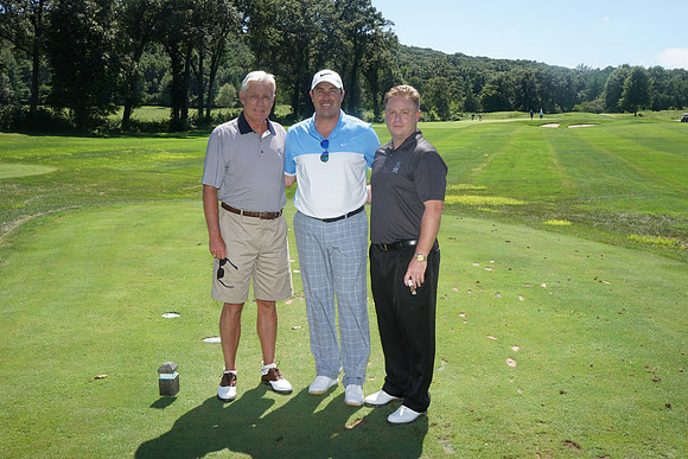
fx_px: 707
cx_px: 344
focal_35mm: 37
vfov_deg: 36.0
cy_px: 230
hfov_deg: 51.9
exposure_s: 1/250
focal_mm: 37
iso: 800
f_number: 18
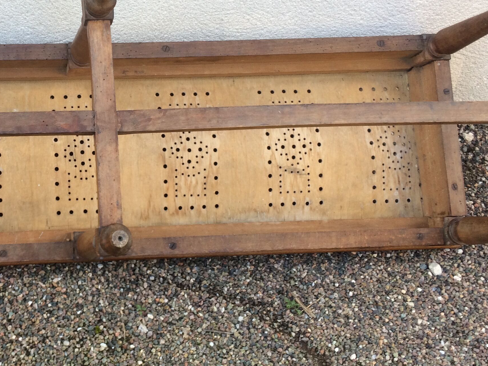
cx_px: 88
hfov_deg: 33.8
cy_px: 132
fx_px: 775
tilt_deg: -43.9
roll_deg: +5.0
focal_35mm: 55
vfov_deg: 26.5
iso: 32
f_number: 2.2
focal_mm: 4.15
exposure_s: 1/115
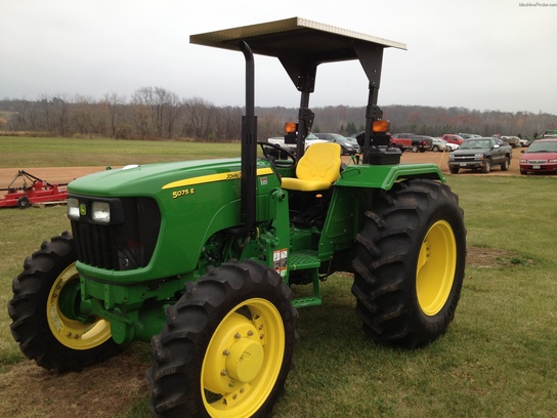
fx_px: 563
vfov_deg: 40.7
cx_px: 278
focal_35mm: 35
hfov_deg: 52.6
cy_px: 209
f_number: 2.4
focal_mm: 4.28
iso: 50
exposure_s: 1/150
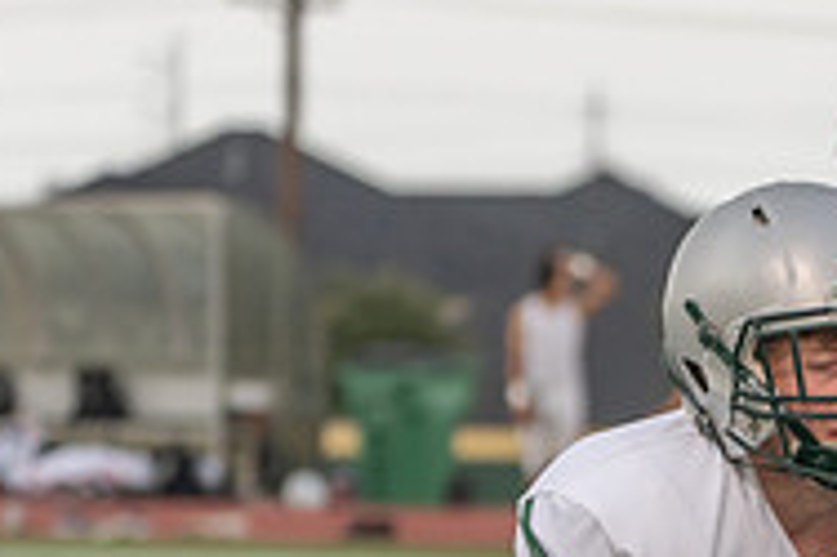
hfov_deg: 3.9
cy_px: 831
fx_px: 12265
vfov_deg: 2.6
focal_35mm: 528
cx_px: 1117
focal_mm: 171
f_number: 5.6
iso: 1250
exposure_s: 1/1000
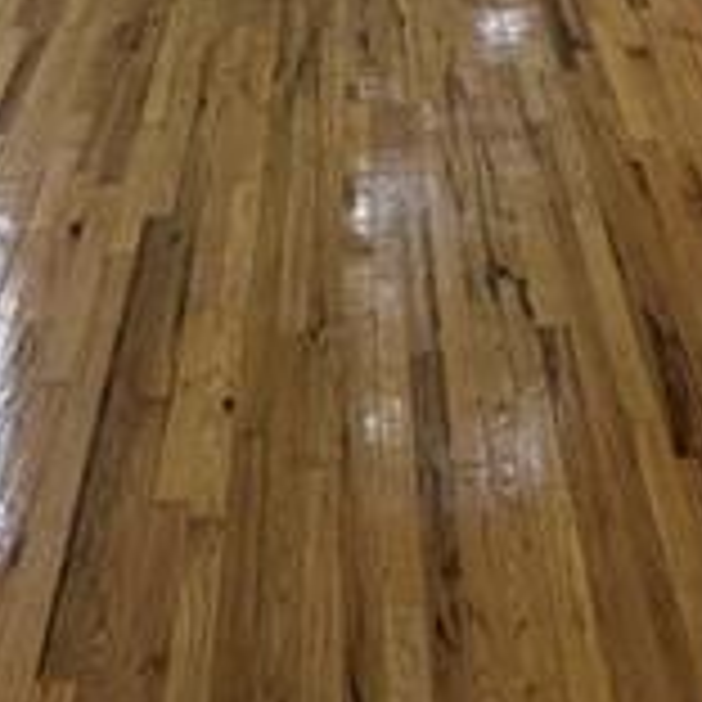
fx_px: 1400
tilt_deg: -3.3
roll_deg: +0.5
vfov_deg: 20.4
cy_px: -549
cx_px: 400
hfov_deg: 28.1
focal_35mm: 61
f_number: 2.2
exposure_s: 1/120
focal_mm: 2.22
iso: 160
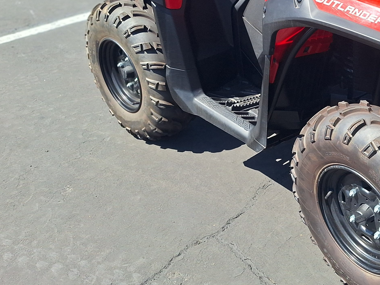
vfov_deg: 28.2
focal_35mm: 50
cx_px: 347
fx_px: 549
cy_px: 40
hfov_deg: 35.7
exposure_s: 1/1368
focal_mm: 5.54
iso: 40
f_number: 1.8
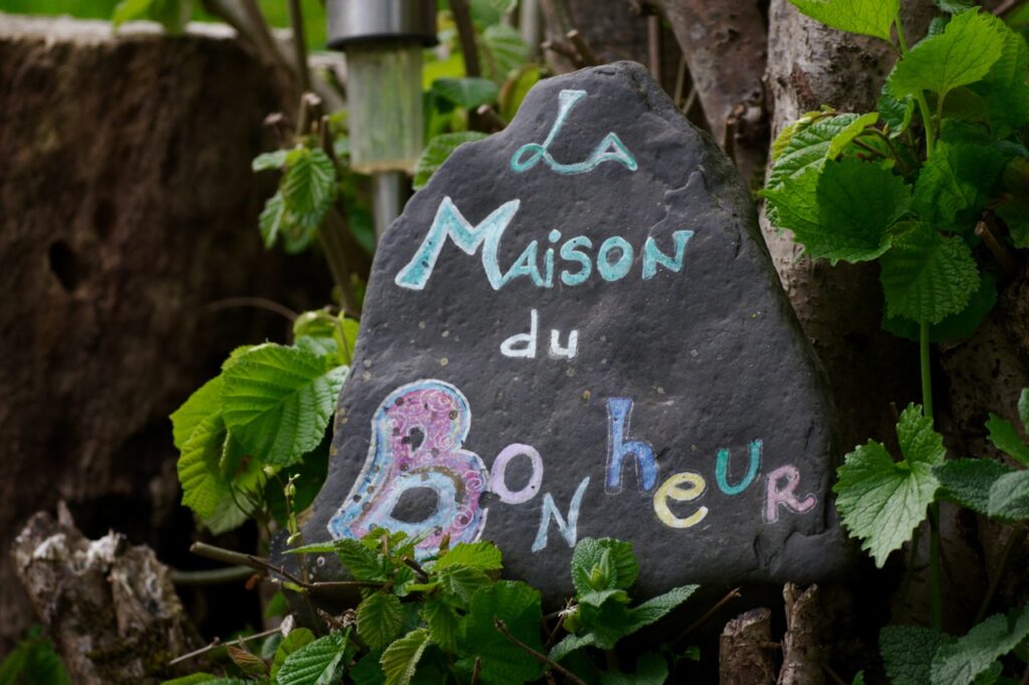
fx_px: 12858
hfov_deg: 4.6
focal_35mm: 450
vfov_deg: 3.1
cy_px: 342
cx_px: 514
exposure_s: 1/2500
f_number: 4
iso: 400
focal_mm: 300
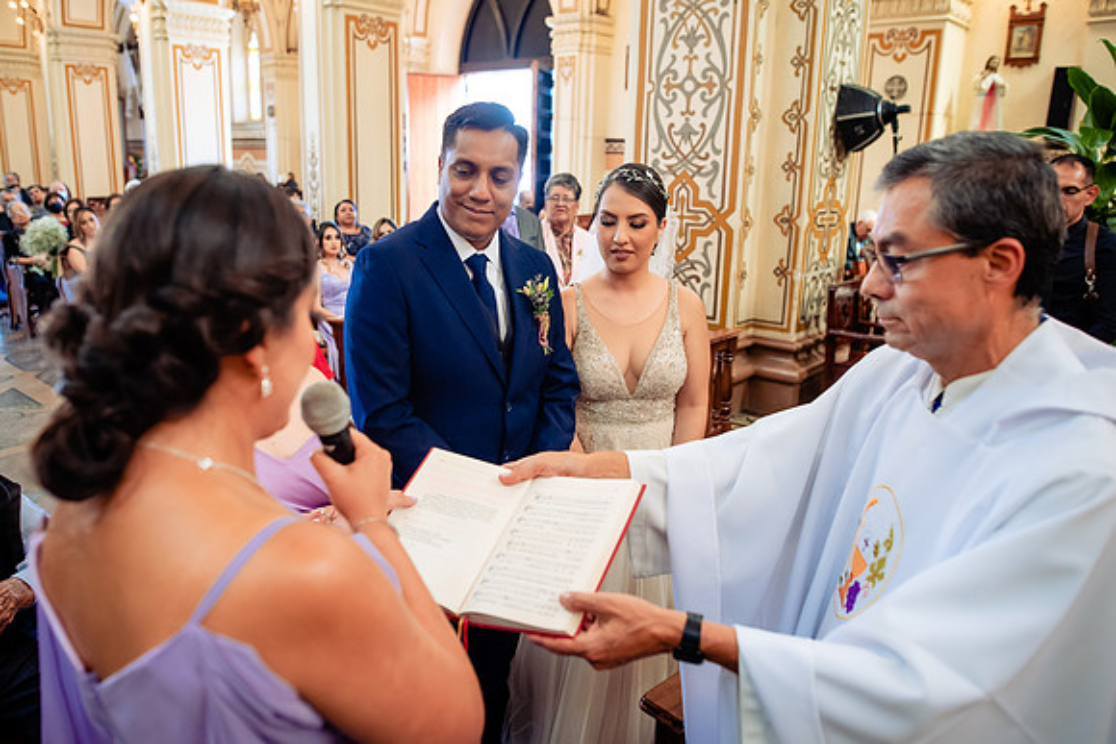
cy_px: 346
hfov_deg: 69.9
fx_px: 797
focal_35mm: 26
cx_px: 519
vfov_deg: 50.1
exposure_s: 1/100
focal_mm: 24
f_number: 2.8
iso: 1250
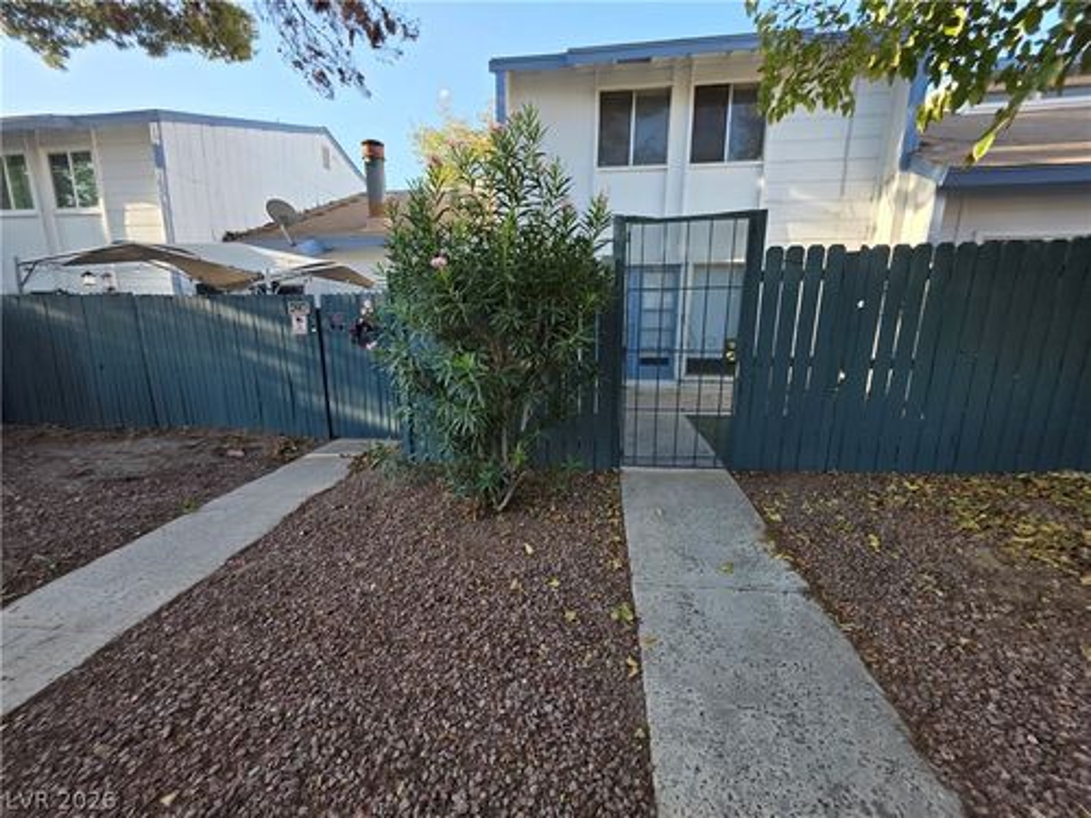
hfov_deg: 106.2
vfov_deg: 89.9
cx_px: 546
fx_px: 410
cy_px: 409
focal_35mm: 13
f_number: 1.9
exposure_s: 1/364
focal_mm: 2.2
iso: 40
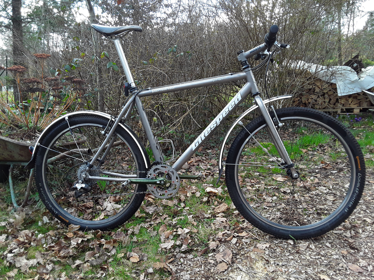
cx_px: 187
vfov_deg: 51.4
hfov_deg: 65.3
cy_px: 140
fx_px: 292
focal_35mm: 27
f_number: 1.9
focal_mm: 2.91
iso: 40
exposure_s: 1/164
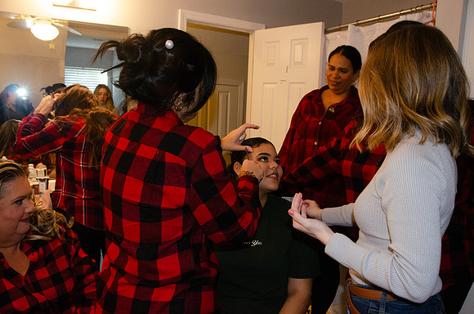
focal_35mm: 27
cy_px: 157
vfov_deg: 47.7
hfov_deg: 67.5
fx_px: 355
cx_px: 237
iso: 2500
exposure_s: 1/60
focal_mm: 18
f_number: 6.3
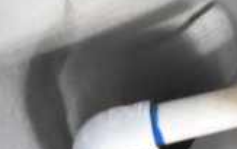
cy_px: -72
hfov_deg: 16.5
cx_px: 441
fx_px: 666
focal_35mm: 103
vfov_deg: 12.1
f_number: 3.5
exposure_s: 1/30
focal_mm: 18
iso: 4000
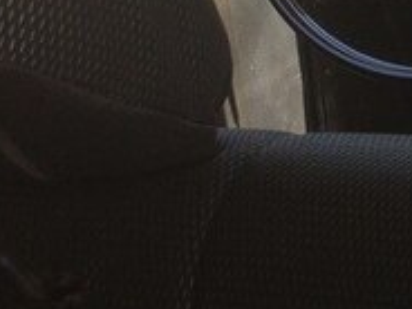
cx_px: 683
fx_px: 1238
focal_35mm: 104
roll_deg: -2.5
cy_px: 24
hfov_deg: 16.5
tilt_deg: -21.7
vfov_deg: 14.1
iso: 32
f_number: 2.2
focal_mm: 4.15
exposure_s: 1/123
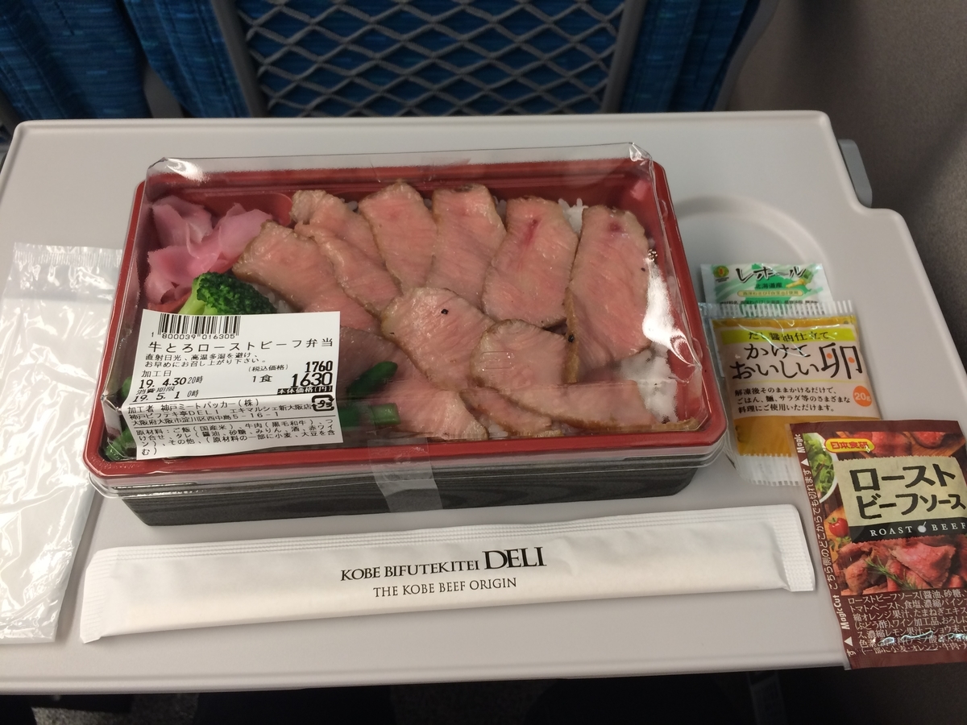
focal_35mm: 29
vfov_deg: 48.2
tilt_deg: -59.7
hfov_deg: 61.7
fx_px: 810
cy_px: 362
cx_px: 484
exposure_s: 1/30
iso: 50
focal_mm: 4.15
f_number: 2.2
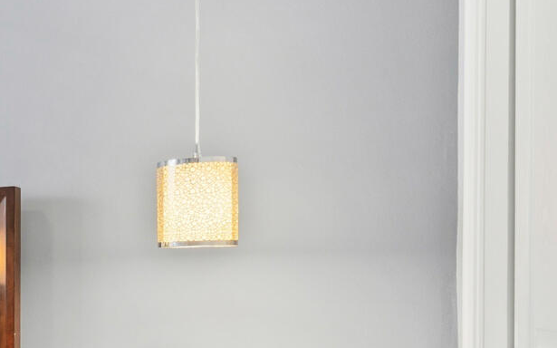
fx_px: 880
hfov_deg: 24.3
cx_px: -347
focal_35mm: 58
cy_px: 316
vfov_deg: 21.8
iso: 250
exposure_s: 1
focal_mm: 14
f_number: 9
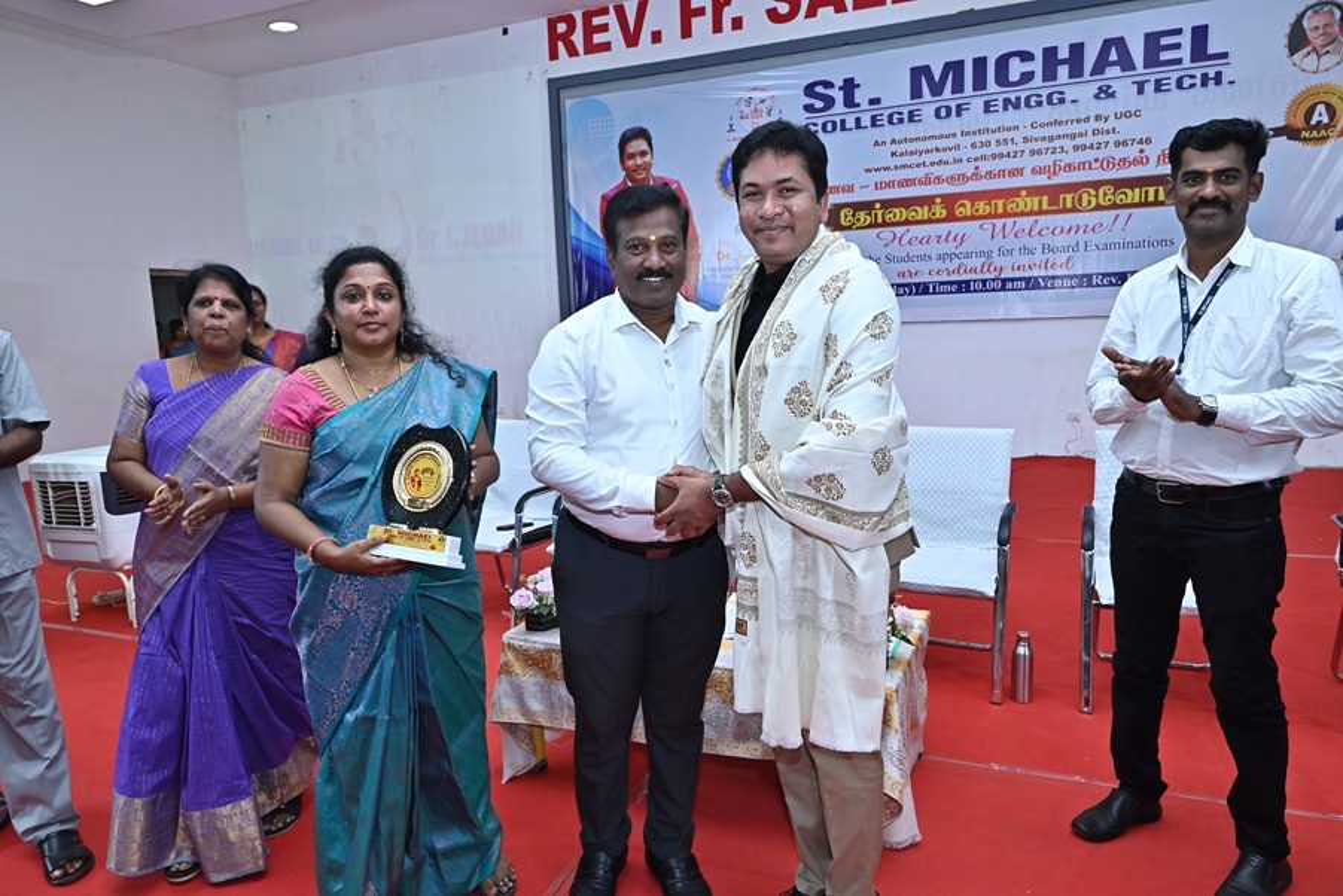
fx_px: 896
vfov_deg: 53.2
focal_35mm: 24
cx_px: 672
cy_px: 448
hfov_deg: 73.7
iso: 800
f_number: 8
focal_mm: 24
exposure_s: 1/160
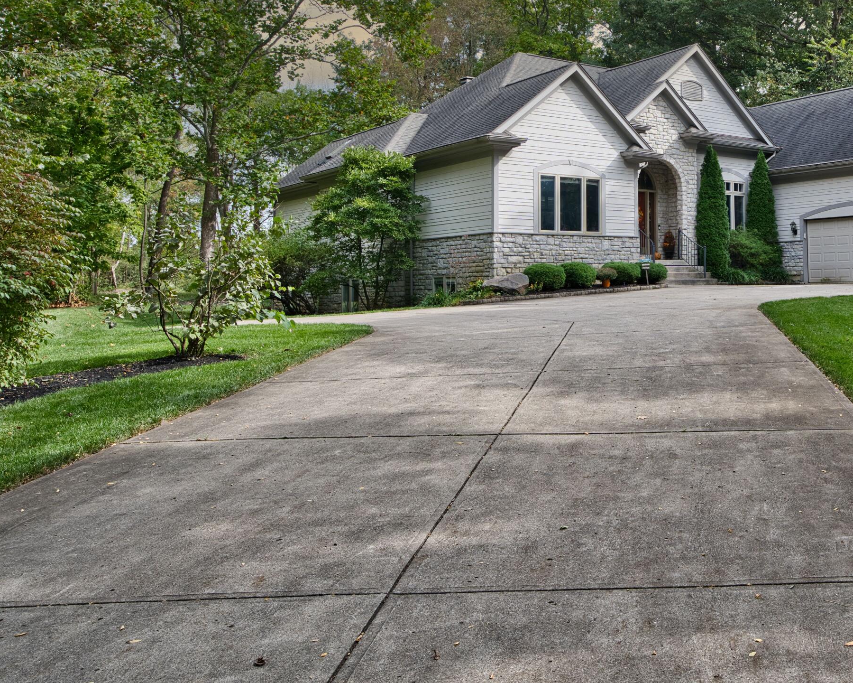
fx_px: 909
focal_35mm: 36
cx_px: 672
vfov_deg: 40.5
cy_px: 216
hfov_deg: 47.7
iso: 125
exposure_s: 1/80
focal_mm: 23
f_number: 8
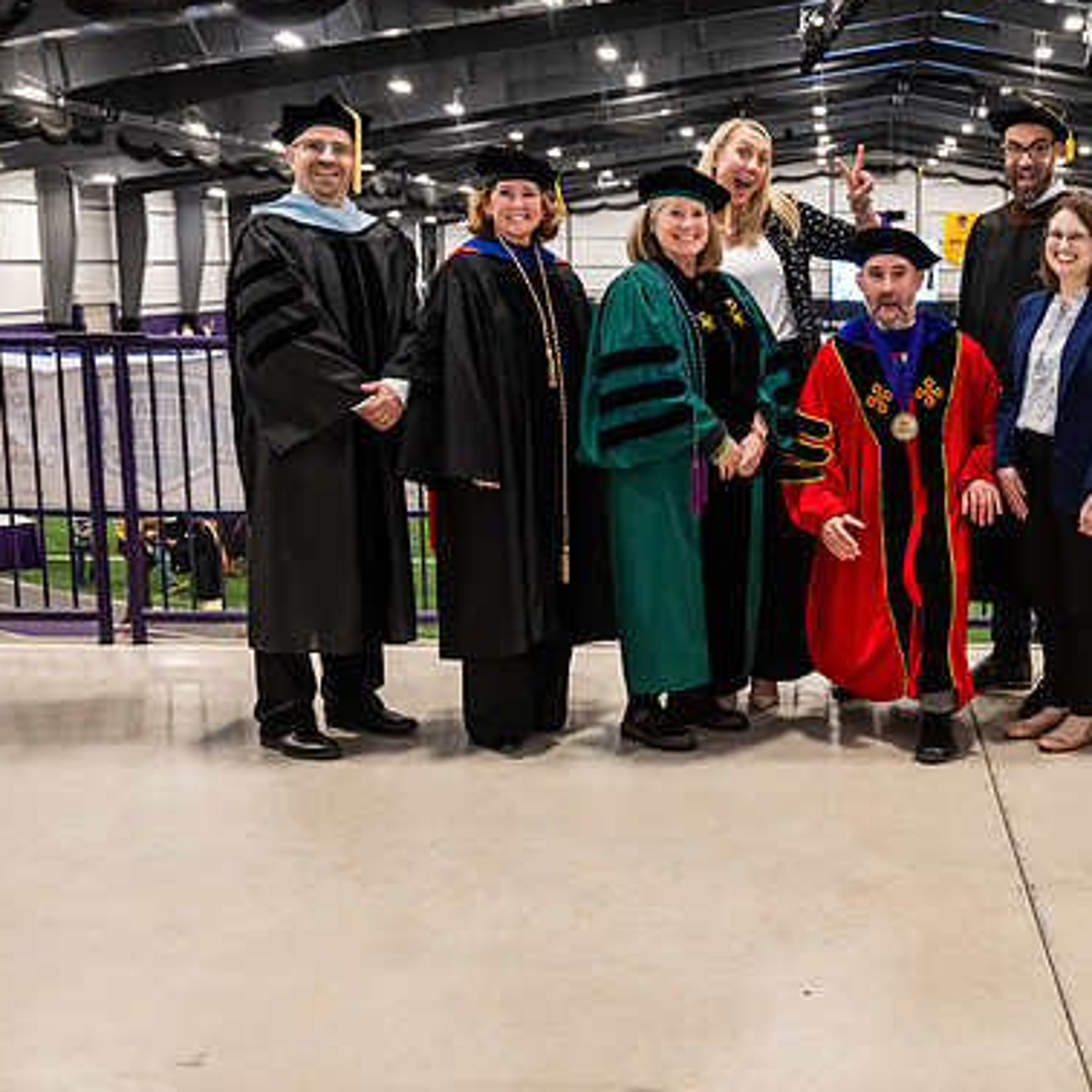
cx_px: 829
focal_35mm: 47
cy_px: 542
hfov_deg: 35.2
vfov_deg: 36.1
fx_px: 1677
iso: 4000
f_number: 4.5
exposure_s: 1/200
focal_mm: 36
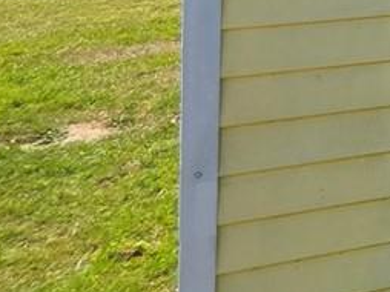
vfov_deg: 15.9
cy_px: -192
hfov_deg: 11.9
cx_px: 1138
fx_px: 923
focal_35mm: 82
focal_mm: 2.2
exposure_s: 1/1286
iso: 40
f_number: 1.9
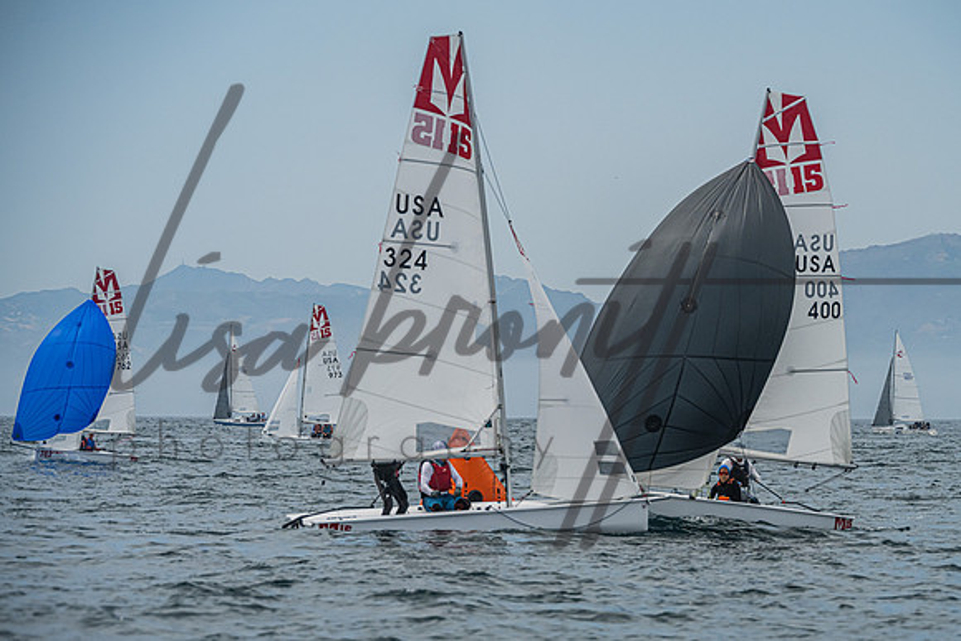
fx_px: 5503
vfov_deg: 6.7
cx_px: 561
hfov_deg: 10.0
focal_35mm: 206
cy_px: 360
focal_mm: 170
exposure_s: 1/4000
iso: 500
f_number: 7.6
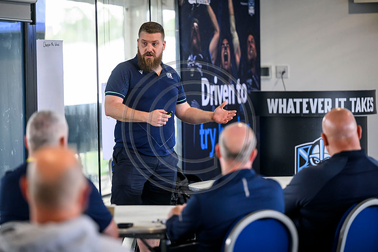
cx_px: 189
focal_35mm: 160
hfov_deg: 12.8
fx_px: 1680
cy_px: 126
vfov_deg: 8.6
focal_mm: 160
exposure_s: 1/500
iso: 2500
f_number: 2.8
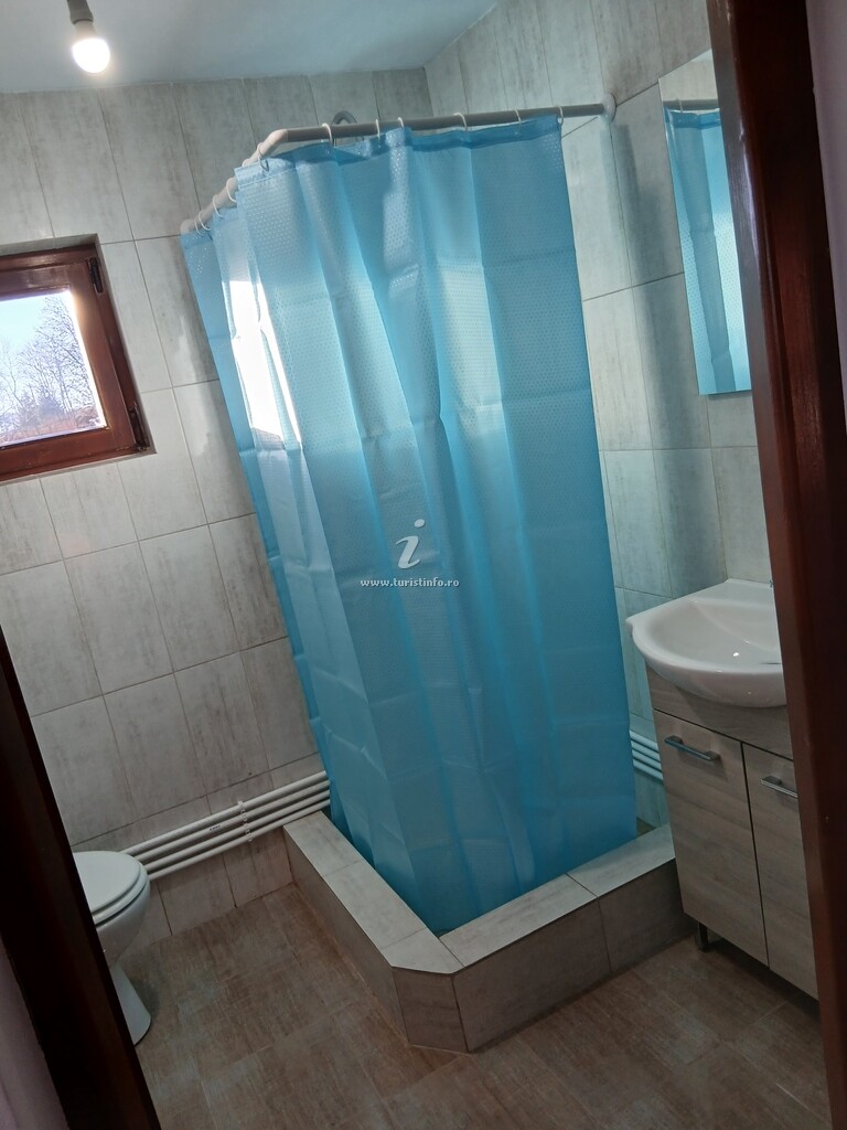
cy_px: 565
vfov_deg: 67.3
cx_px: 424
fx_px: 848
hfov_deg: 53.1
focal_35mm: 26
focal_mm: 3.98
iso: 50
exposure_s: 1/50
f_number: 1.8
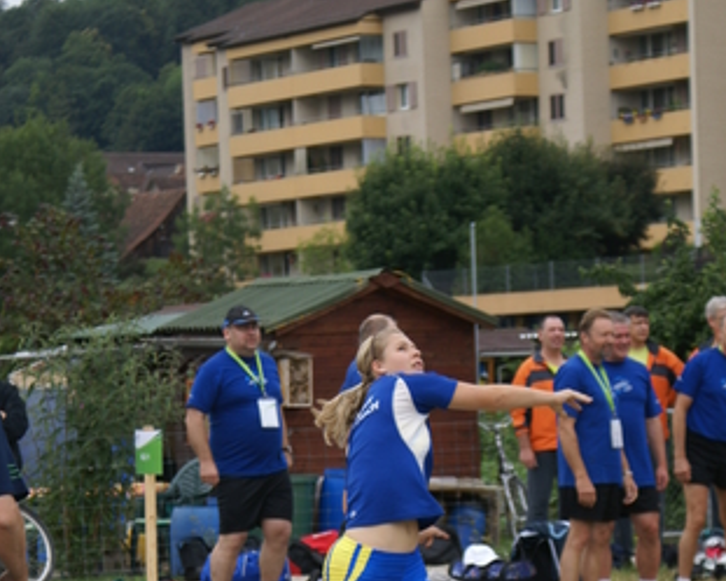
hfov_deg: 11.3
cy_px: 506
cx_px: 343
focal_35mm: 171
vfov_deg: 9.0
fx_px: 3675
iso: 100
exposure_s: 1/250
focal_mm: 70
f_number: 5.6
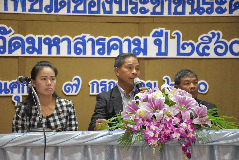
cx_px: 120
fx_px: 697
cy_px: 80
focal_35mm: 105
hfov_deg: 19.5
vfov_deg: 13.0
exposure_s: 1/125
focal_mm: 70
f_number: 5
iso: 10000
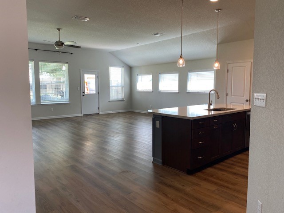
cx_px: 142
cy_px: 106
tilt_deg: -5.4
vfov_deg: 53.1
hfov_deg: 67.3
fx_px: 213
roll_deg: -0.1
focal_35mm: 26
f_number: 1.8
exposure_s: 1/120
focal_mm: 4.25
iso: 80
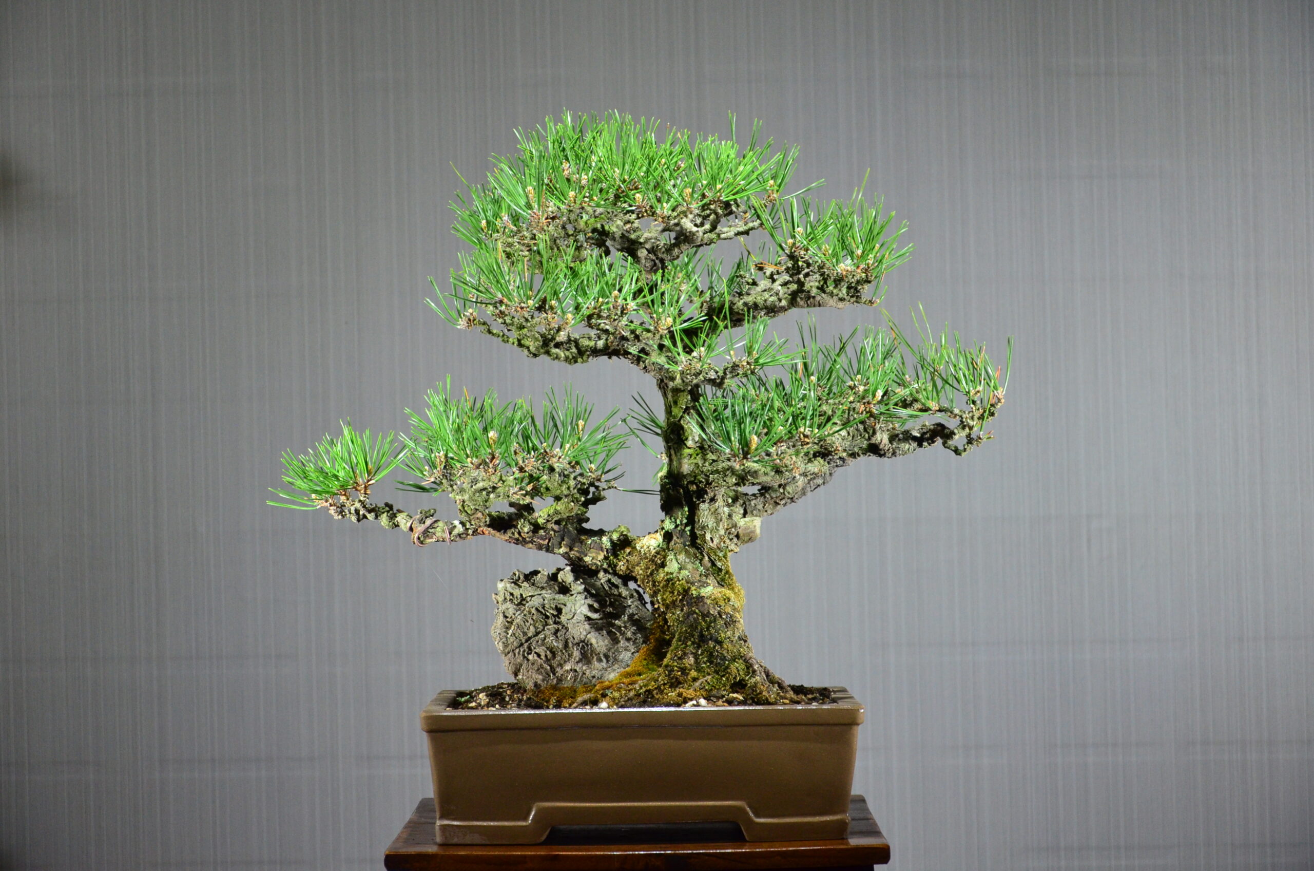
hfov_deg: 22.0
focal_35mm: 93
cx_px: 657
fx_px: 3388
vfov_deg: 14.6
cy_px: 436
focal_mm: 62
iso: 1250
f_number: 5.3
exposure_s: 1/200
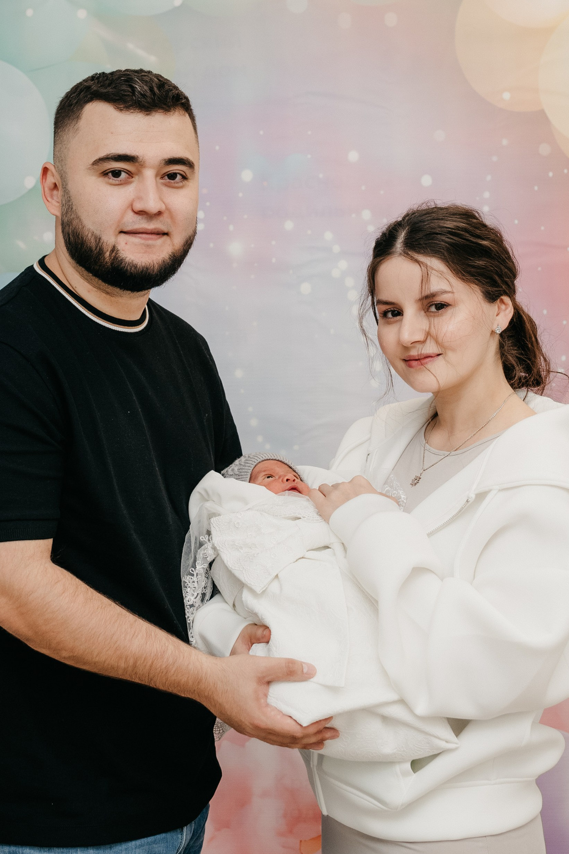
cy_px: 339
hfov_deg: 20.2
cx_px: 185
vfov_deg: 30.0
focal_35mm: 67
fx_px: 1588
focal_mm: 35
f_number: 4
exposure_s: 1/160
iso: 400
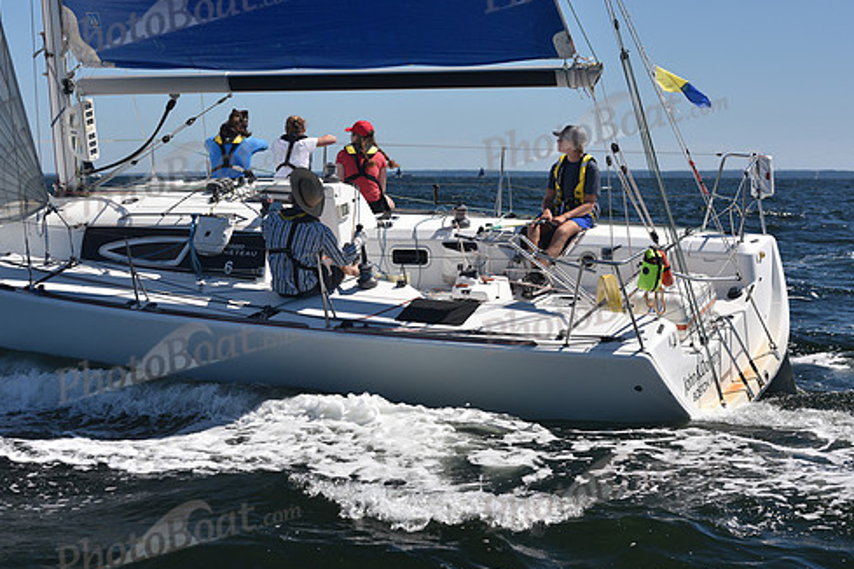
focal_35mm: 83
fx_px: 1969
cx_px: 393
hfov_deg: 24.5
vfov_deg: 16.4
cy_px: 243
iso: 200
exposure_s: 1/800
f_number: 5.6
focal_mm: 70
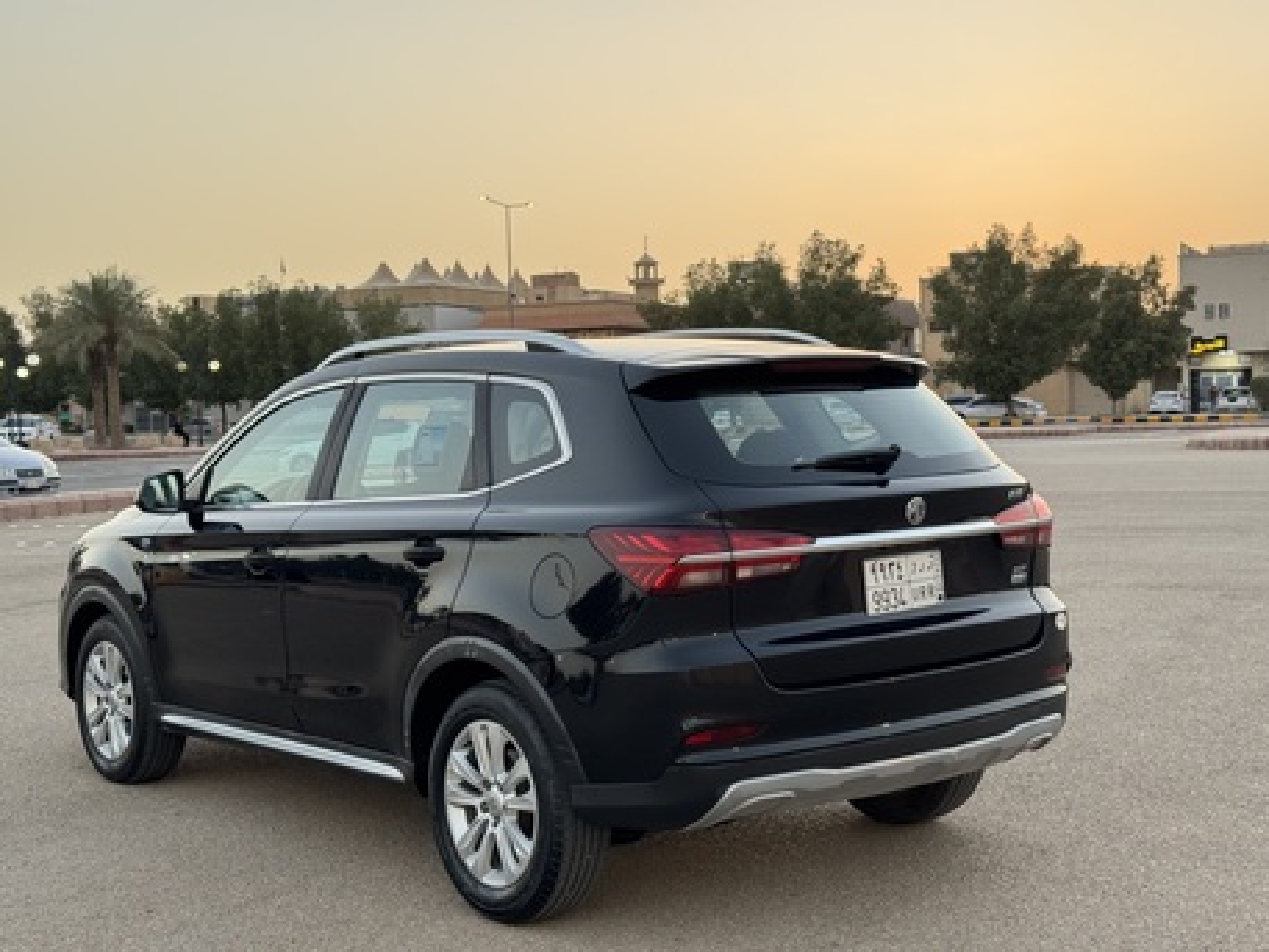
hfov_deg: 39.6
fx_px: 1760
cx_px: 634
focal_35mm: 48
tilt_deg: -1.9
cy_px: 476
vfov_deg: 30.3
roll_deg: +3.0
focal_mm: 6.76
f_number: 1.78
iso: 50
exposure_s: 1/121
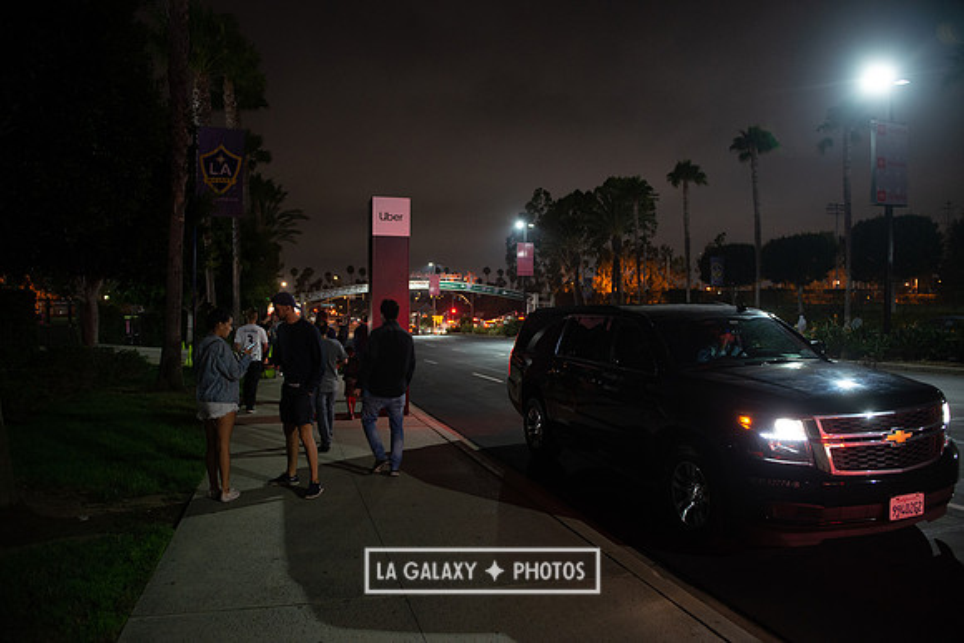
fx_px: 643
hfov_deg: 73.7
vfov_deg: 53.2
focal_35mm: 24
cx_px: 482
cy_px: 322
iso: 1800
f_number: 2.8
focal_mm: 24
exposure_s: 1/40
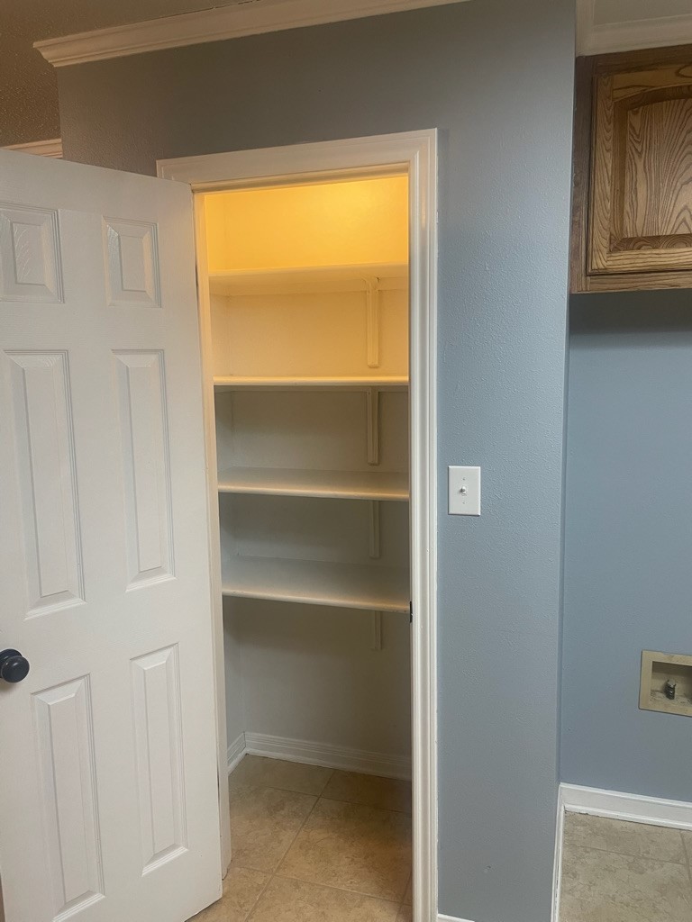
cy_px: 461
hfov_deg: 53.1
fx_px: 693
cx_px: 346
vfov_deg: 67.3
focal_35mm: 26
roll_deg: +0.9
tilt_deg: -7.2
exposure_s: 1/60
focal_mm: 4.2
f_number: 1.6
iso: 100
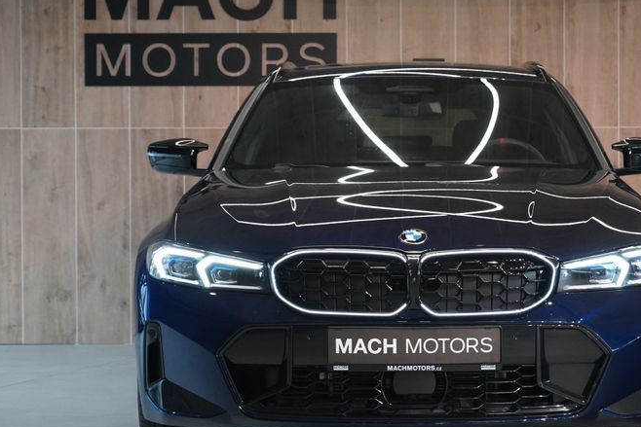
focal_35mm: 109
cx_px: 416
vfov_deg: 12.6
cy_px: 220
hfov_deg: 18.7
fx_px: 1941
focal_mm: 70
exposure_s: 1/160
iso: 5000
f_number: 5.6
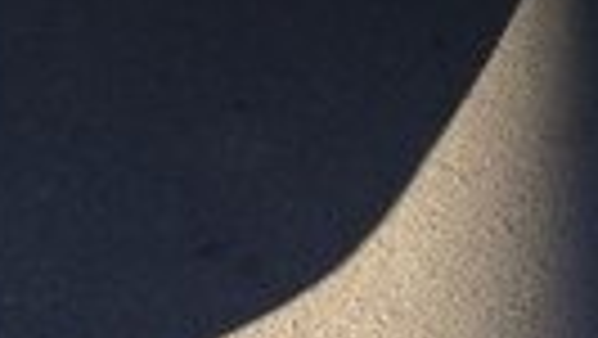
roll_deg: -2.0
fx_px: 1872
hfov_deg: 17.8
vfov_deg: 8.6
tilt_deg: -16.6
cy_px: -658
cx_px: 553
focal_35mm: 118
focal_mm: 4.15
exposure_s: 1/820
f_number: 2.2
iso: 32
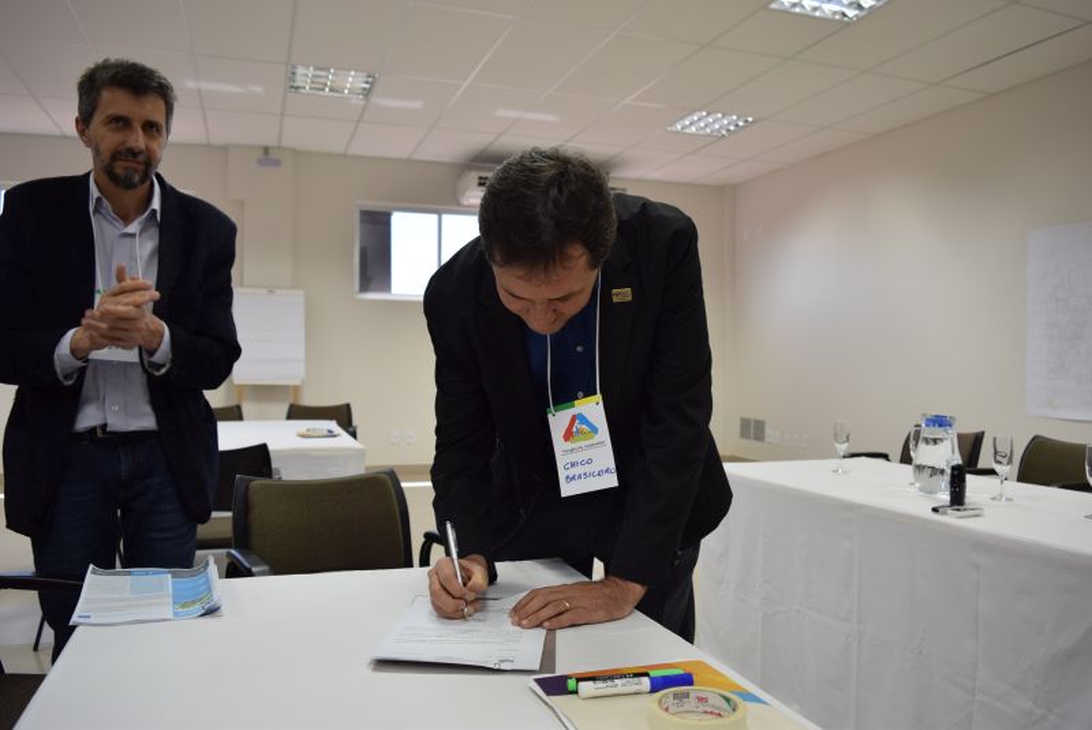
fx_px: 820
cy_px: 365
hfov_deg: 67.3
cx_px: 546
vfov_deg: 48.0
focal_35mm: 27
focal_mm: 18
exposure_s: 1/80
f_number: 4.5
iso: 400
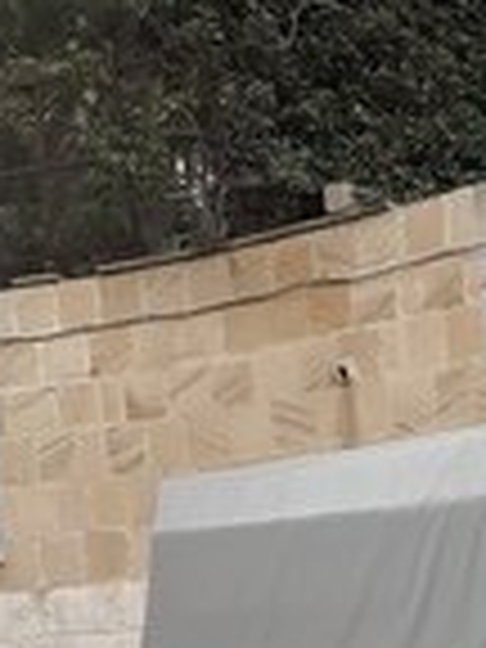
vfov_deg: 19.2
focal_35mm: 93
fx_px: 1741
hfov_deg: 15.1
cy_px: 891
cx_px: 639
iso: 64
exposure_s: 1/100
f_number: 1.9
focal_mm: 3.6
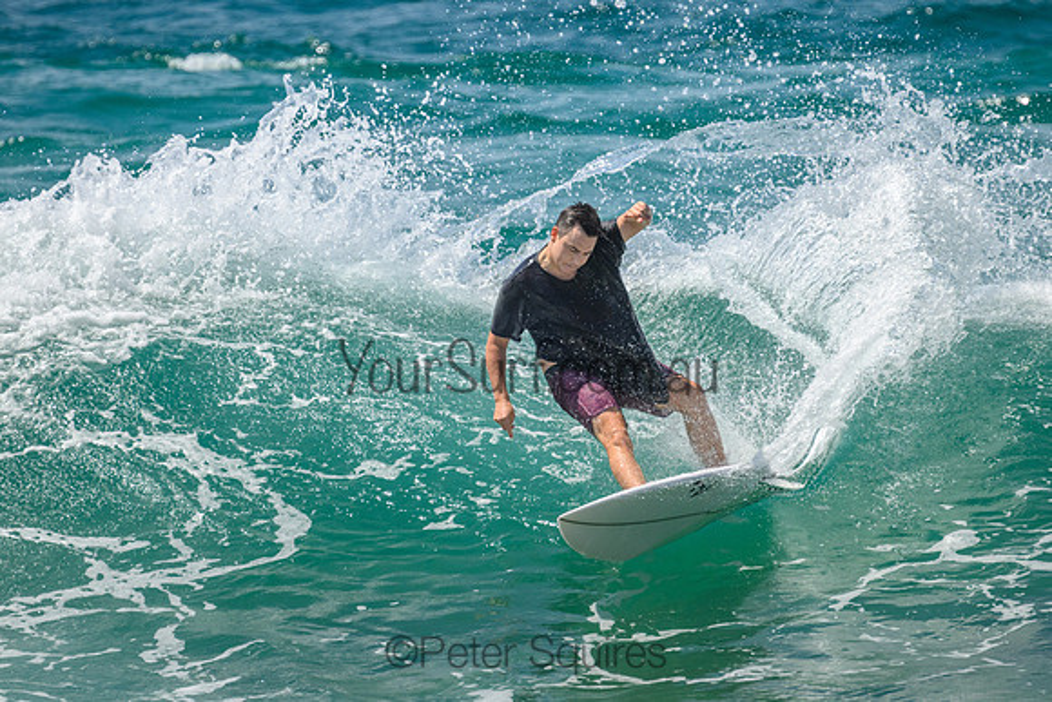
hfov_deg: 2.7
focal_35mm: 771
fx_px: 22539
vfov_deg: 1.8
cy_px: 323
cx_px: 531
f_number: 11
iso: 720
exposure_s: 1/2000
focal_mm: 650
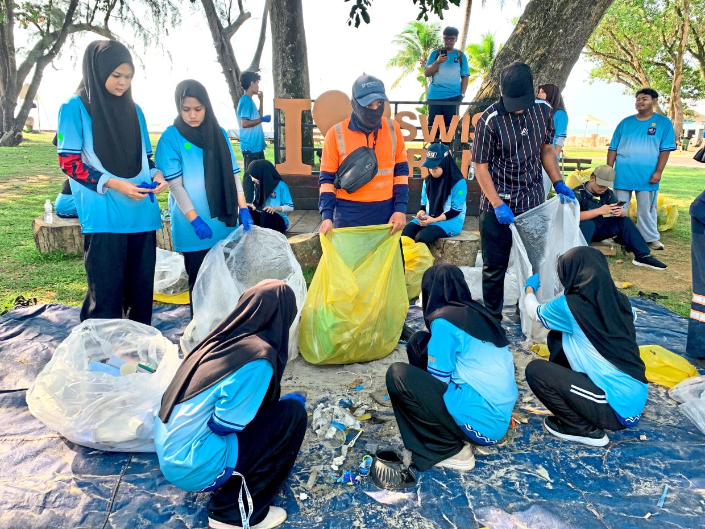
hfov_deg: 67.3
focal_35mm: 26
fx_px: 530
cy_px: 264
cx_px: 352
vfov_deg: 53.1
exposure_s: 1/248
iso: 25
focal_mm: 4.25
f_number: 1.8
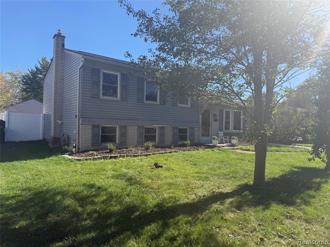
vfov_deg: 56.8
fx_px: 229
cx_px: 165
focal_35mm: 24
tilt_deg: +2.0
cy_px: 124
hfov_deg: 71.6
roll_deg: -0.7
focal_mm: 6.76
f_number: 1.78
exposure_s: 1/2801
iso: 80
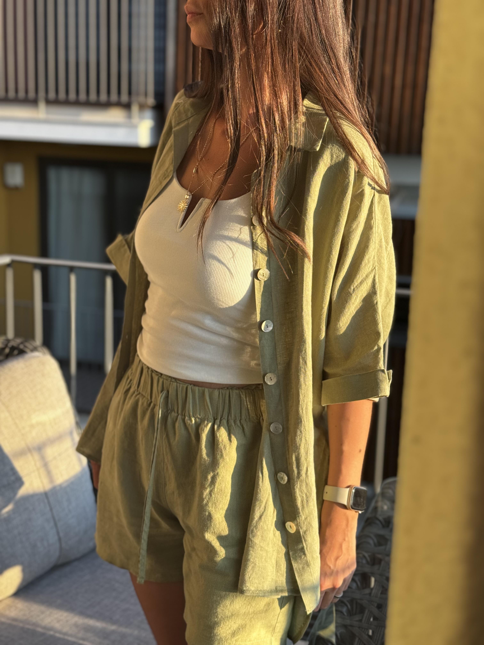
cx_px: 242
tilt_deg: -12.2
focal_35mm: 48
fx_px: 895
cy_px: 322
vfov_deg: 39.7
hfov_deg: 30.3
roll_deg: -2.7
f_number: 1.78
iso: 64
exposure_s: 1/445
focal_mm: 6.76
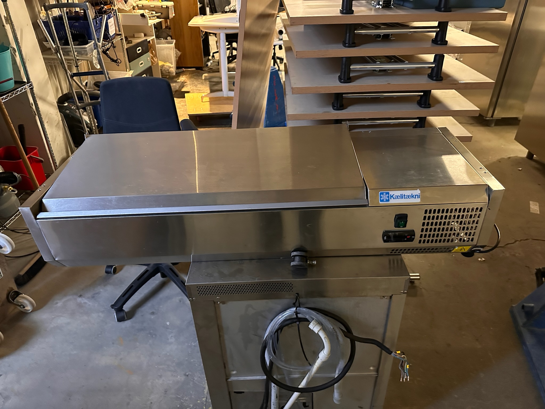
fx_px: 378
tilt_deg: -31.4
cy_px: 204
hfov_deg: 71.6
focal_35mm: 24
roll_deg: +0.1
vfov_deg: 56.8
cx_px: 272
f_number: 1.78
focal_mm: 6.86
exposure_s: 1/33
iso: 1000
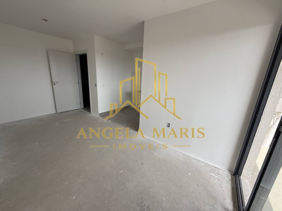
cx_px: 141
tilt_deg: -14.9
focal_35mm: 14
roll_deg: -2.9
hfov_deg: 102.1
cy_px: 106
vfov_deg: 85.7
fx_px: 114
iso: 50
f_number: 2.2
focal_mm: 2.22
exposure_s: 1/313
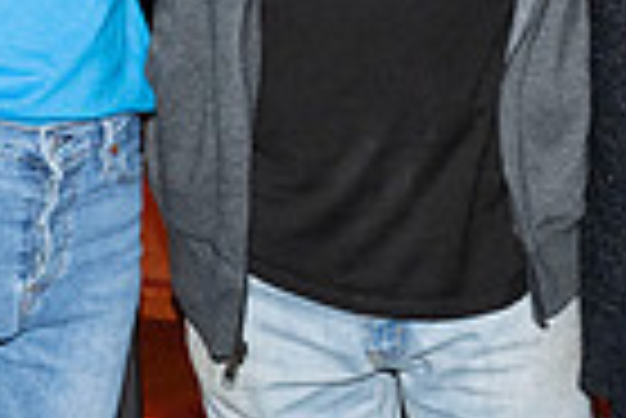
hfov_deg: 10.7
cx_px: 414
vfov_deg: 7.1
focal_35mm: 192
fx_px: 3342
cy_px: -79
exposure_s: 1/100
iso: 2000
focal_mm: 46
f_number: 5.6
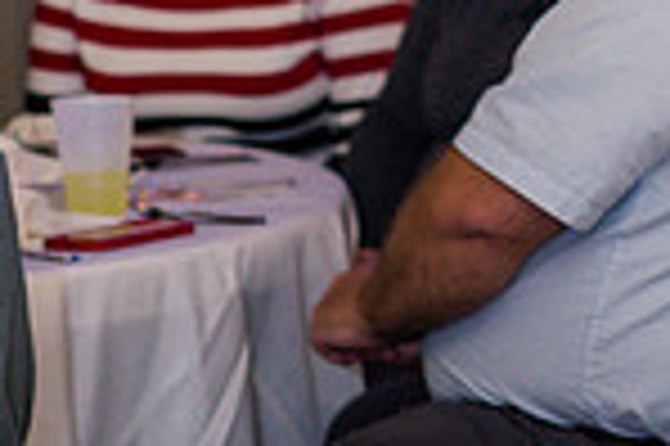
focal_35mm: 331
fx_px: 6153
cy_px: -372
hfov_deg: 6.1
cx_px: 1124
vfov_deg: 4.1
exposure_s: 1/200
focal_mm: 85
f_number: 3.2
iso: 800
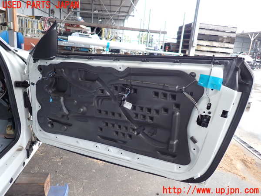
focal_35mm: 25
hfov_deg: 69.4
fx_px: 188
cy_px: 98
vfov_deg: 54.9
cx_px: 130
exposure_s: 1/80
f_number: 2
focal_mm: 4.5
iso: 100
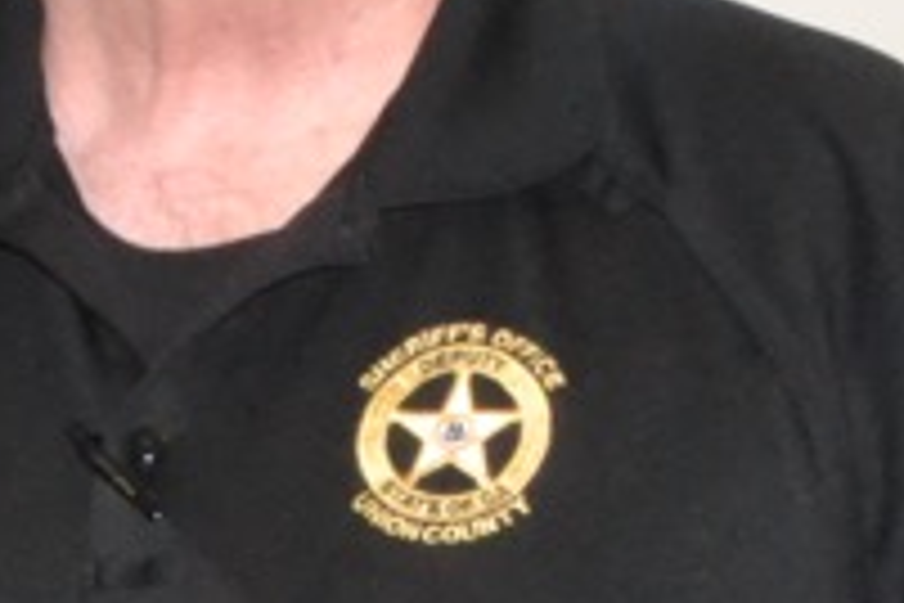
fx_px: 4947
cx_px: -989
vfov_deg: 6.9
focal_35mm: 197
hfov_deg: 9.6
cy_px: 729
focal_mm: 22
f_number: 22
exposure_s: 1/60
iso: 3200
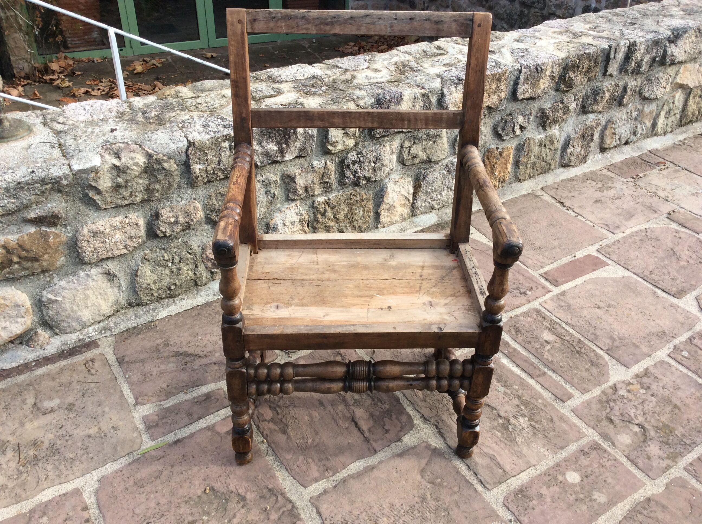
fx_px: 648
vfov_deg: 44.1
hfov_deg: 56.9
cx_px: 351
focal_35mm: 32
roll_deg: -0.8
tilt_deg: -36.0
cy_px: 262
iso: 32
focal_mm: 3.3
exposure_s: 1/347
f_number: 2.4
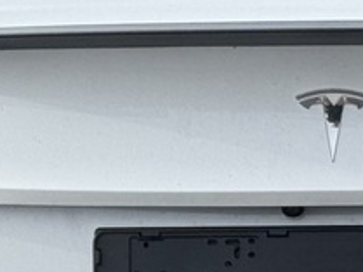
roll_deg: -0.1
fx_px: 3463
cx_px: 321
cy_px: 234
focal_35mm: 330
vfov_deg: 4.5
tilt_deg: -10.6
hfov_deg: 6.0
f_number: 1.78
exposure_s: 1/2865
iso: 64
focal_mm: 6.76
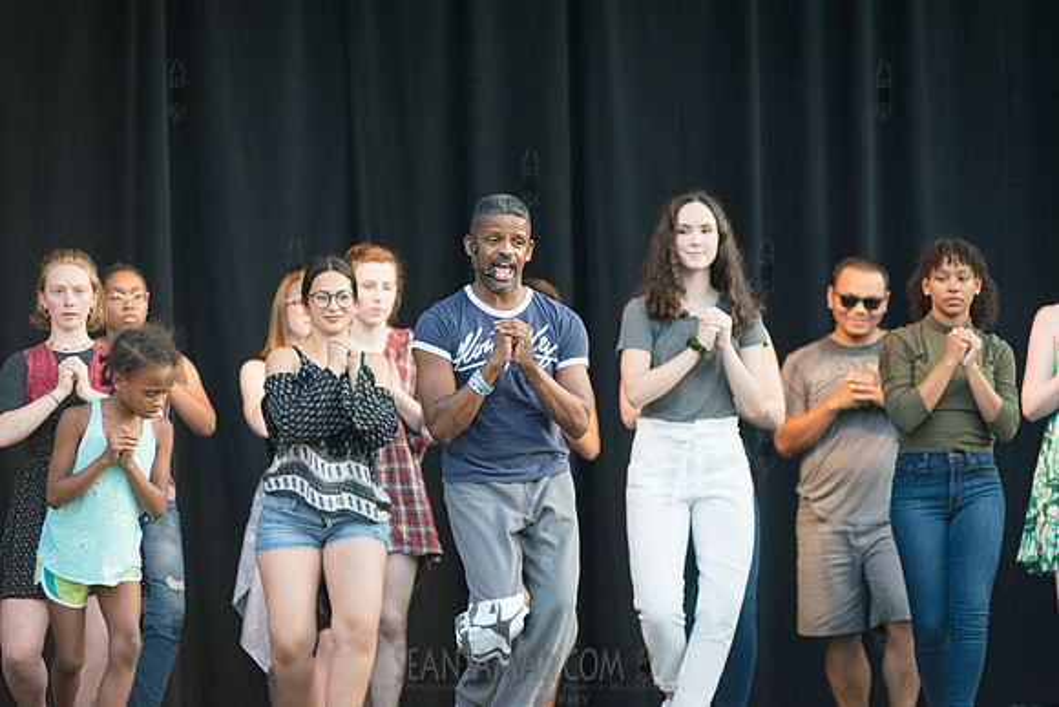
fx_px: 5884
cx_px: 530
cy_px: 354
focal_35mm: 200
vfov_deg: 6.9
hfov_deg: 10.3
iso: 1000
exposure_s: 1/800
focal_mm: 200
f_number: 2.8
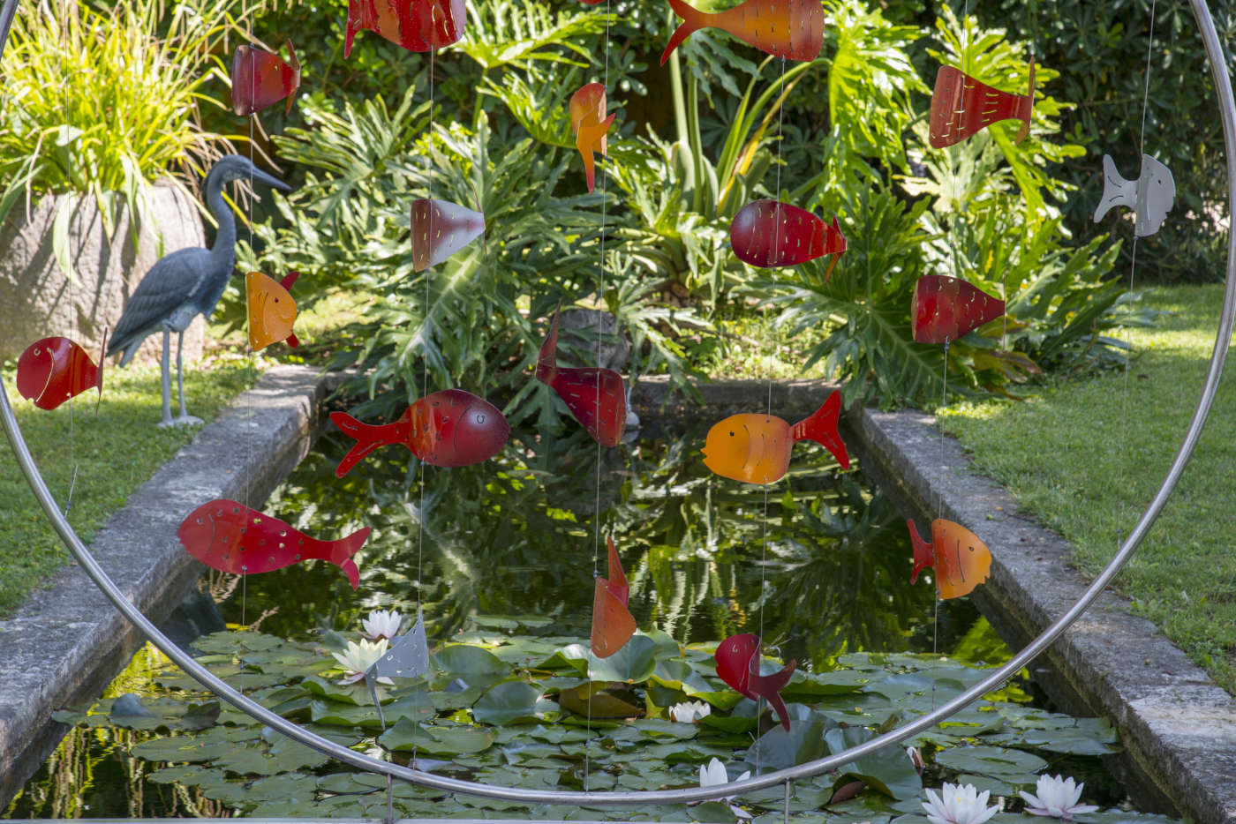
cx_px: 618
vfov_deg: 14.0
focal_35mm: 98
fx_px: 3365
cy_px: 412
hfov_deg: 20.8
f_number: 9
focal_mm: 98
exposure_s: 1/125
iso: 400
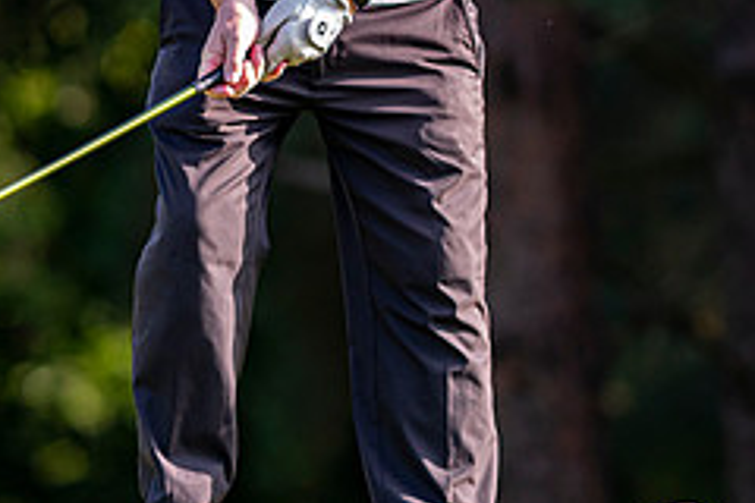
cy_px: 24
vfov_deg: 1.3
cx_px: 333
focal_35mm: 1086
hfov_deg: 1.9
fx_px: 22774
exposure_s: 1/1000
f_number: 2.8
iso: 560
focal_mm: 300
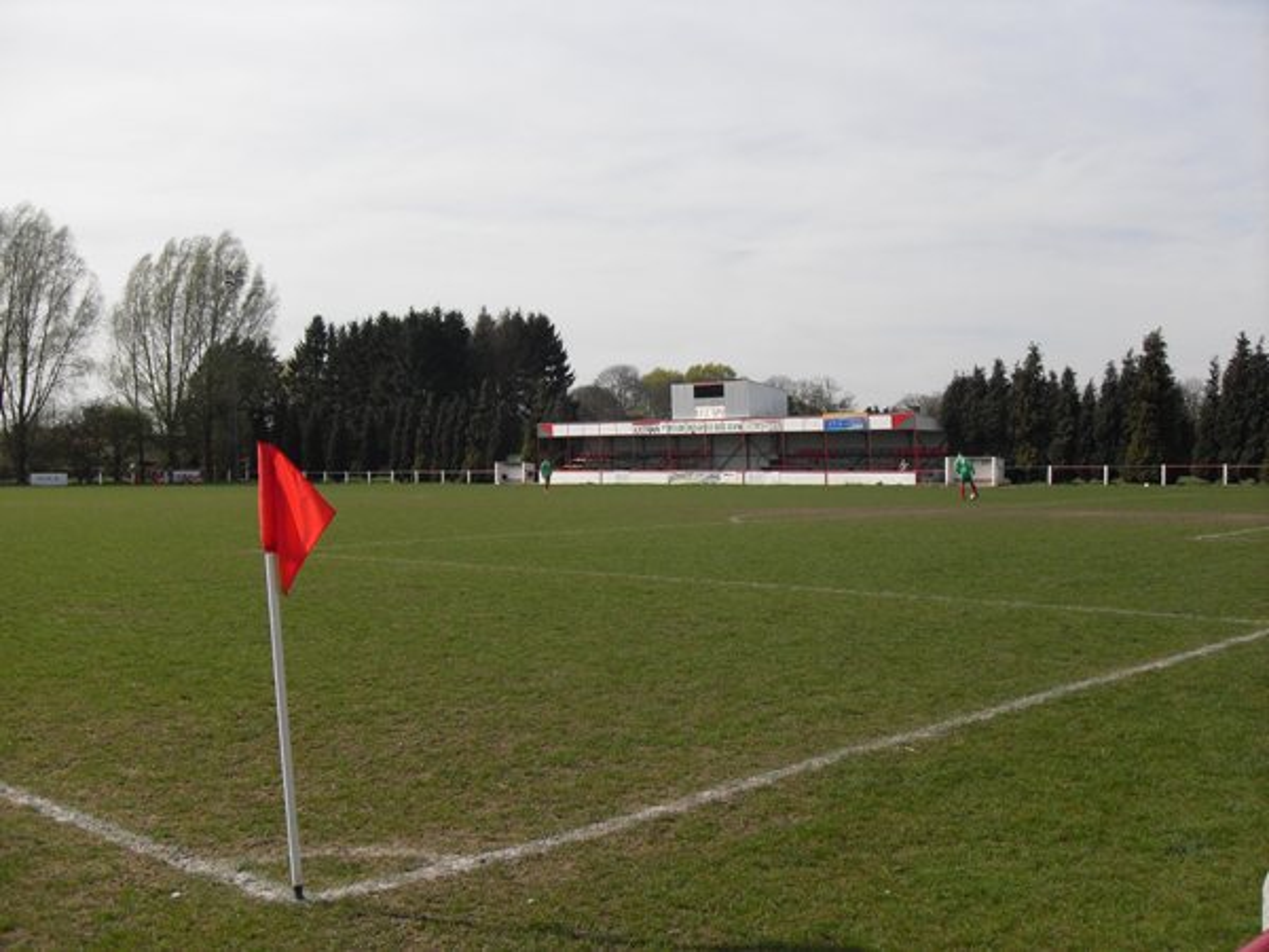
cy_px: 476
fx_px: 1356
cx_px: 634
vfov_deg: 38.7
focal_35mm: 37
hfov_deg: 50.1
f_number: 8.9
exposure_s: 1/180
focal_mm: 6.3
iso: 80
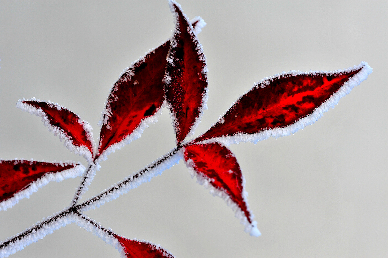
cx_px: 194
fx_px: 1131
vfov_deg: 13.0
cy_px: 129
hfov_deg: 19.5
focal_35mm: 105
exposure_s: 1/250
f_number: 14
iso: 200
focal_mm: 105
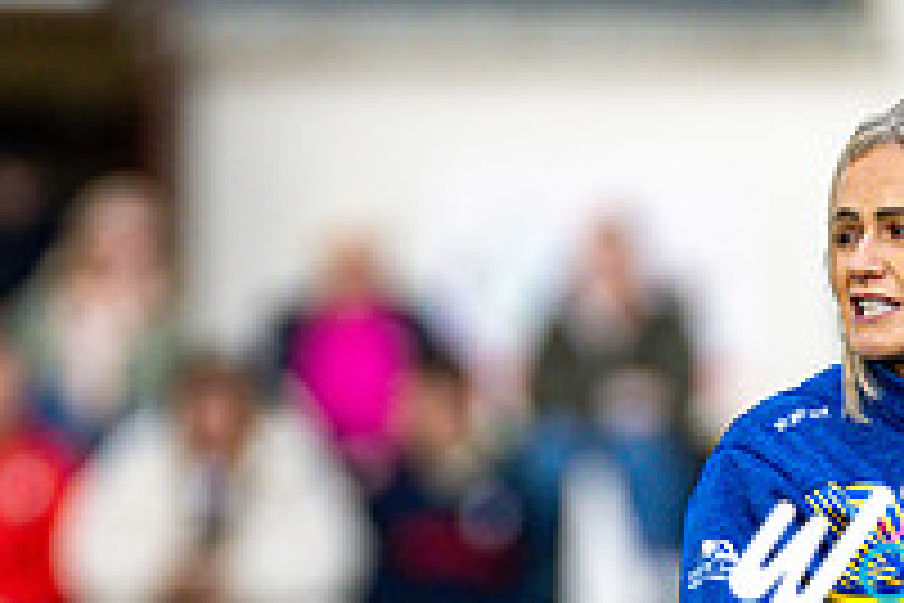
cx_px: 886
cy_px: 670
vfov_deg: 1.1
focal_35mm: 1301
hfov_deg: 1.6
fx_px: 32667
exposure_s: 1/6400
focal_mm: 300
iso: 900
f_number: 2.8
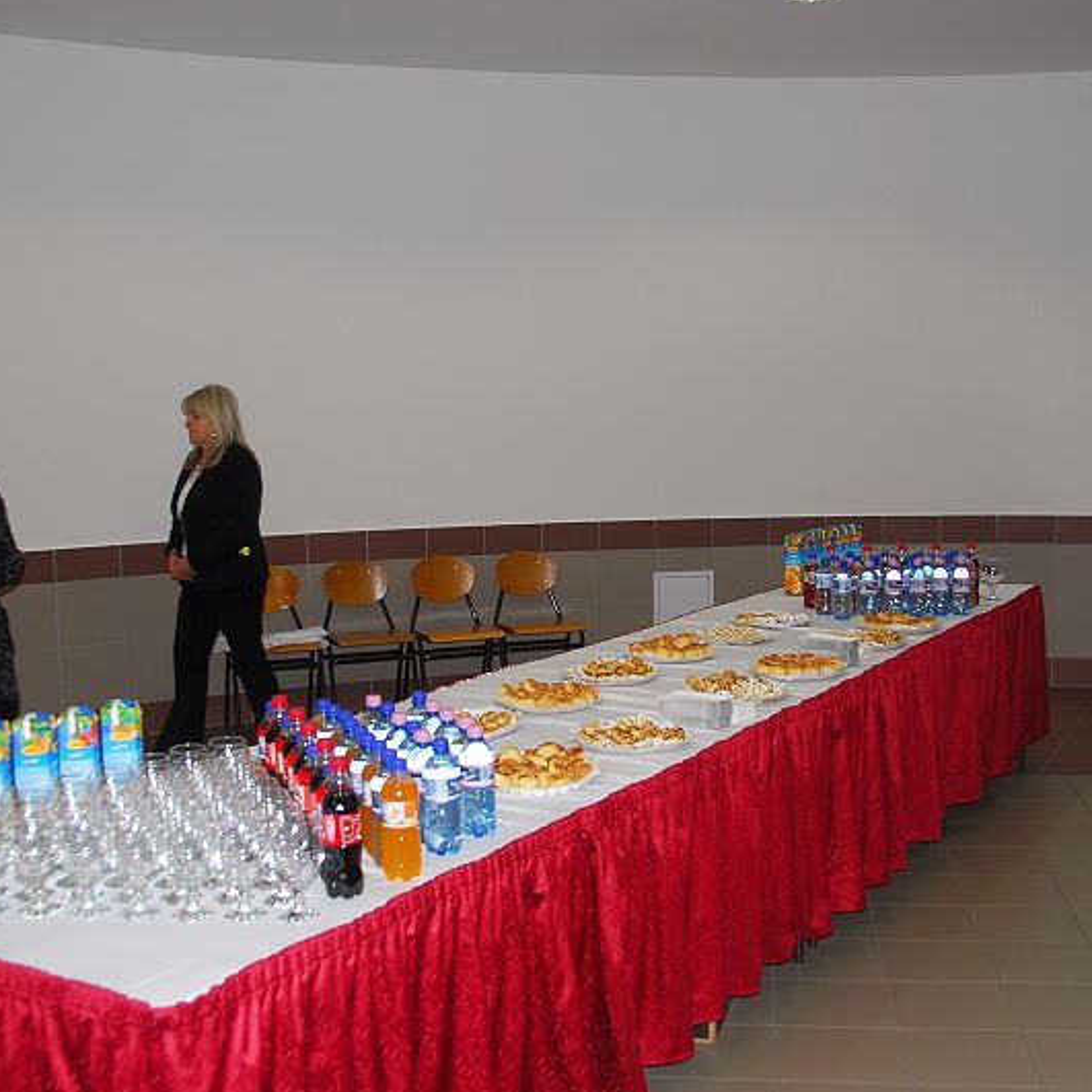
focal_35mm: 43
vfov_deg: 39.2
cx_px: 581
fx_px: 1535
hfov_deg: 39.2
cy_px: 547
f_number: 3.8
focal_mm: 22
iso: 100
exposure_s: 1/60
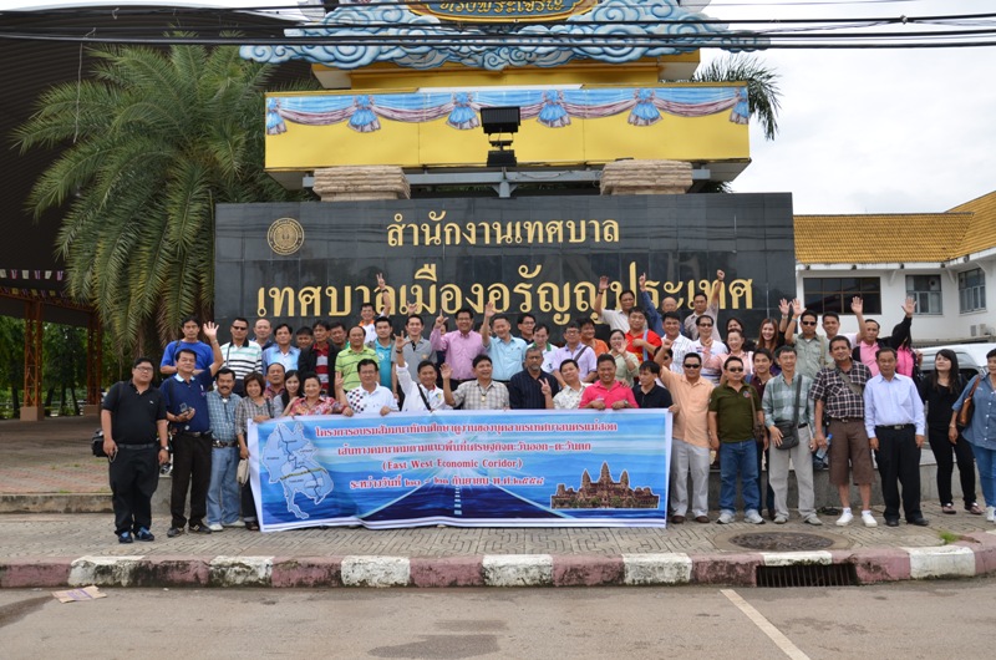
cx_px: 498
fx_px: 870
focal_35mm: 32
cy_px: 330
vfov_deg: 41.5
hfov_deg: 59.6
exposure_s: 1/250
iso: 100
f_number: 7.1
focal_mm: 21
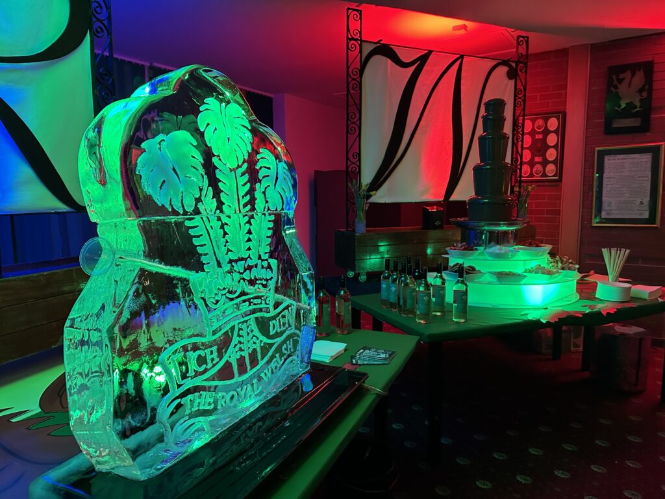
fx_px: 461
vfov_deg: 56.8
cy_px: 250
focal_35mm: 24
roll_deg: +0.2
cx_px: 332
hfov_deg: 71.6
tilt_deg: -6.8
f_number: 1.78
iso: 1000
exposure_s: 1/53
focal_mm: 6.86
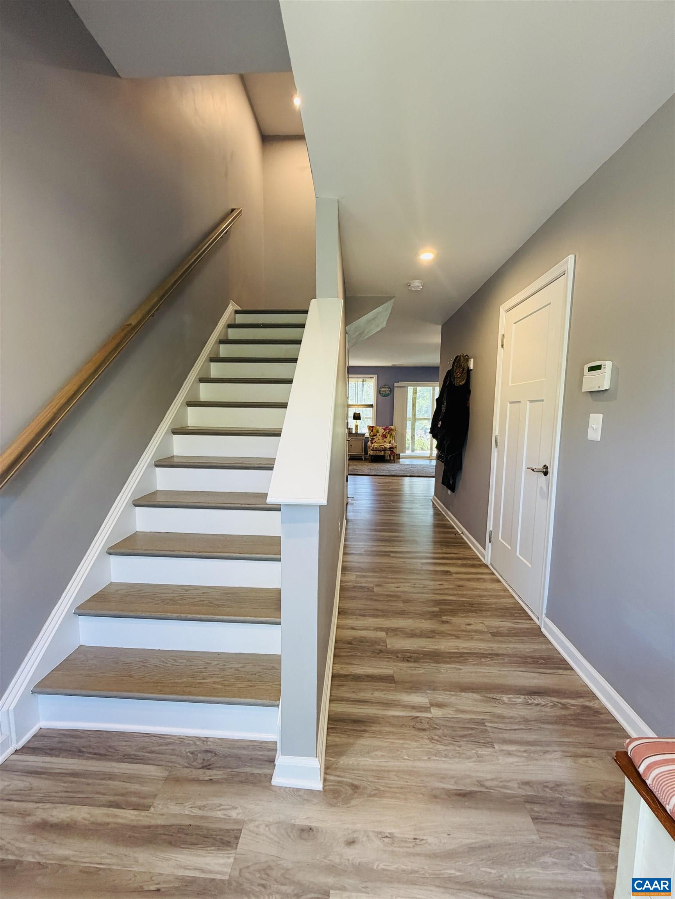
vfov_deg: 102.1
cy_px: 450
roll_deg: -0.9
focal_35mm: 14
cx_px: 338
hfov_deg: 85.7
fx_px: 364
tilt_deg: -5.9
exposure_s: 1/120
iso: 320
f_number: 2.2
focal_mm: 2.22
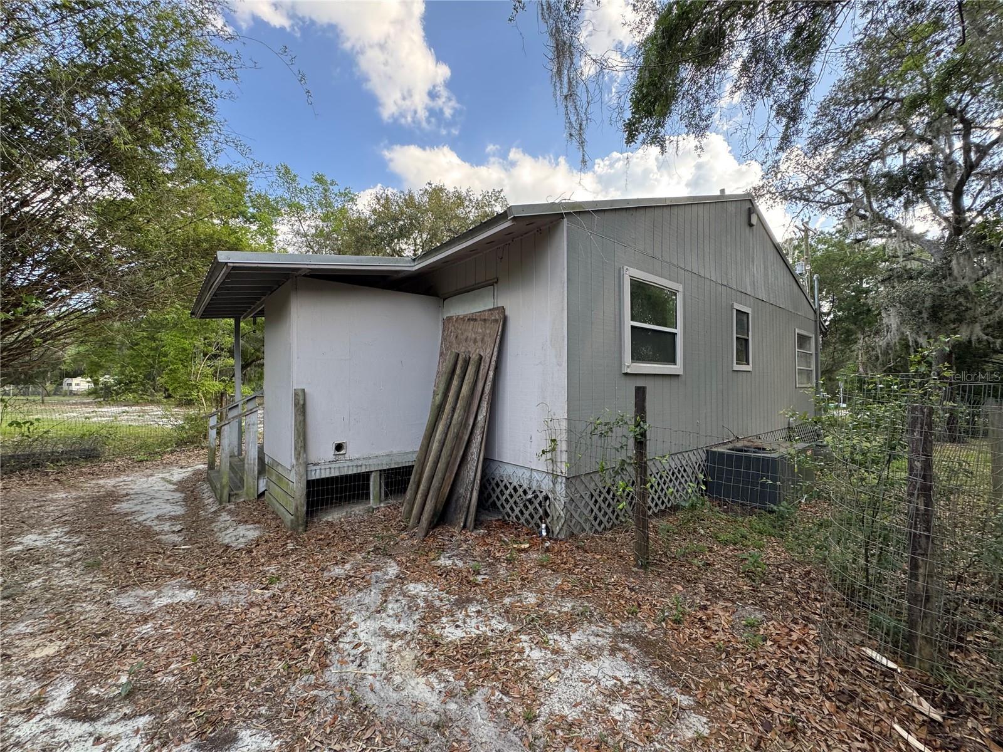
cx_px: 502
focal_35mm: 14
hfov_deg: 102.1
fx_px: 406
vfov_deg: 85.7
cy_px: 376
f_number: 2.2
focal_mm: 2.22
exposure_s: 1/199
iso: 40
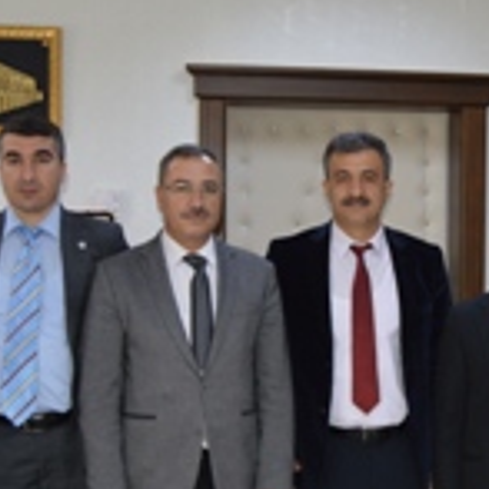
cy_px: 349
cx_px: 422
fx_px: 1119
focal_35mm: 70
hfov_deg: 24.1
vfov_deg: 24.5
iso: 400
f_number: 3.5
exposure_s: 1/125
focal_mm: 18
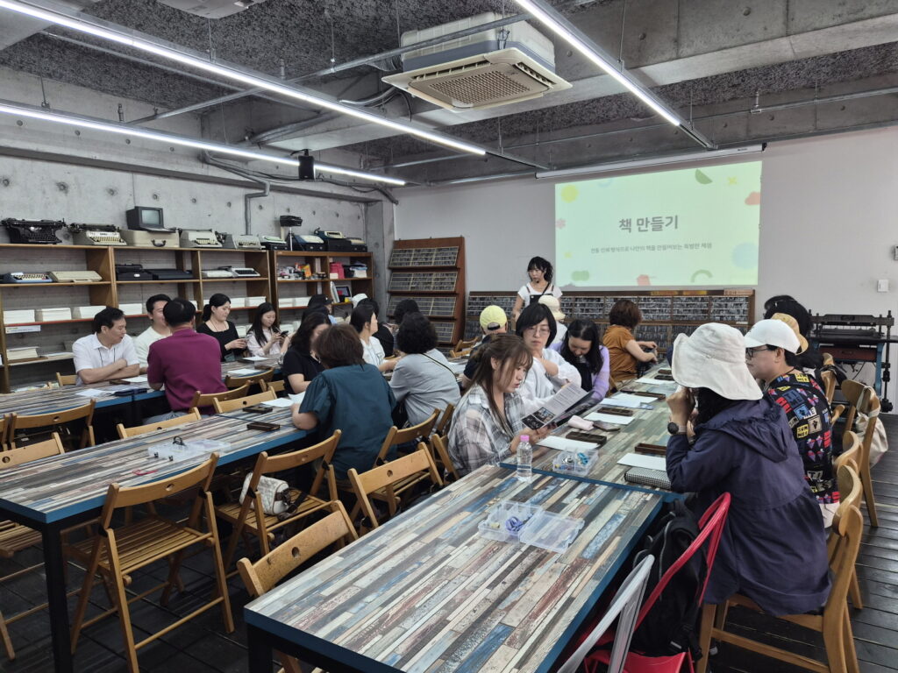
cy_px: 336
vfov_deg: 58.9
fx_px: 597
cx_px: 449
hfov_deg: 73.9
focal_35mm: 23
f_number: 1.8
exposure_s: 1/120
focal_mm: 5.4
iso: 160
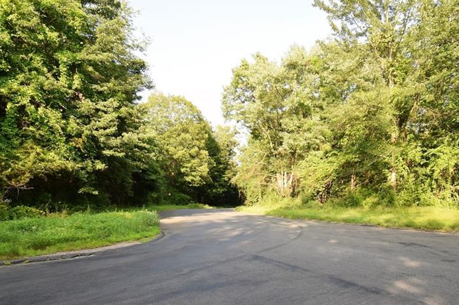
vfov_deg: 55.7
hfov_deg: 75.9
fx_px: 280
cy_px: 207
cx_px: 309
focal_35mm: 22
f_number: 6.3
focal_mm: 10
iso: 200
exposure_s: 1/160
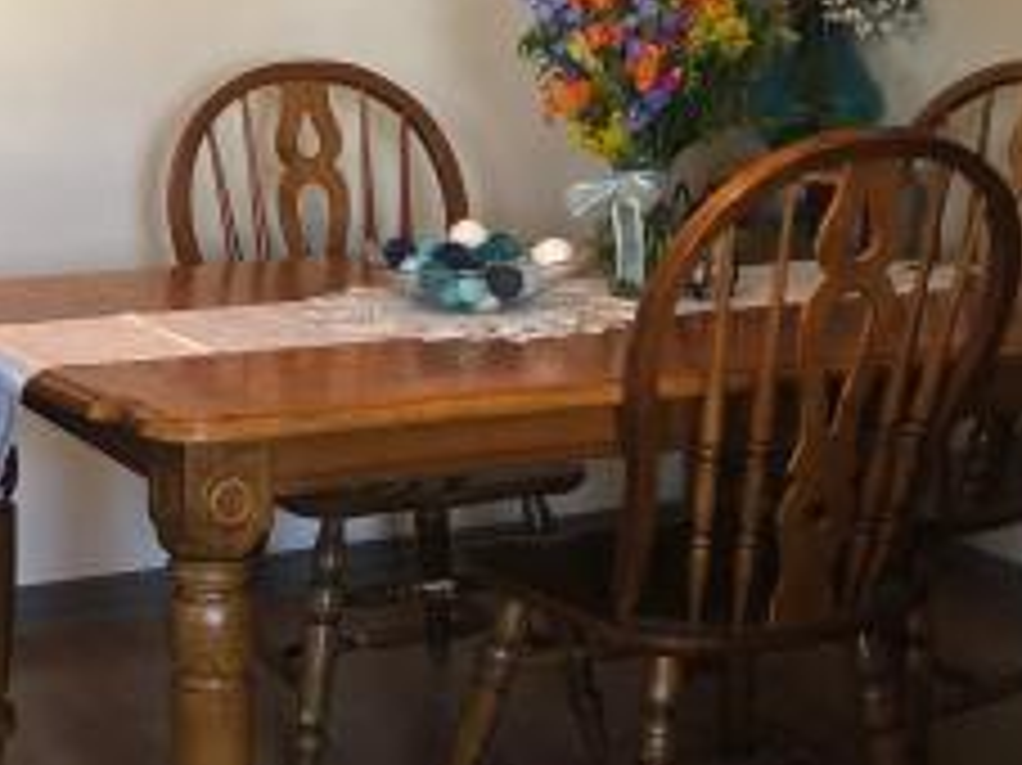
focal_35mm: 79
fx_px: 2331
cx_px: 207
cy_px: 333
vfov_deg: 18.6
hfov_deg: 24.3
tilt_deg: -12.6
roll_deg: +0.1
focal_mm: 3.99
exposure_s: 1/15
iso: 64
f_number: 1.8
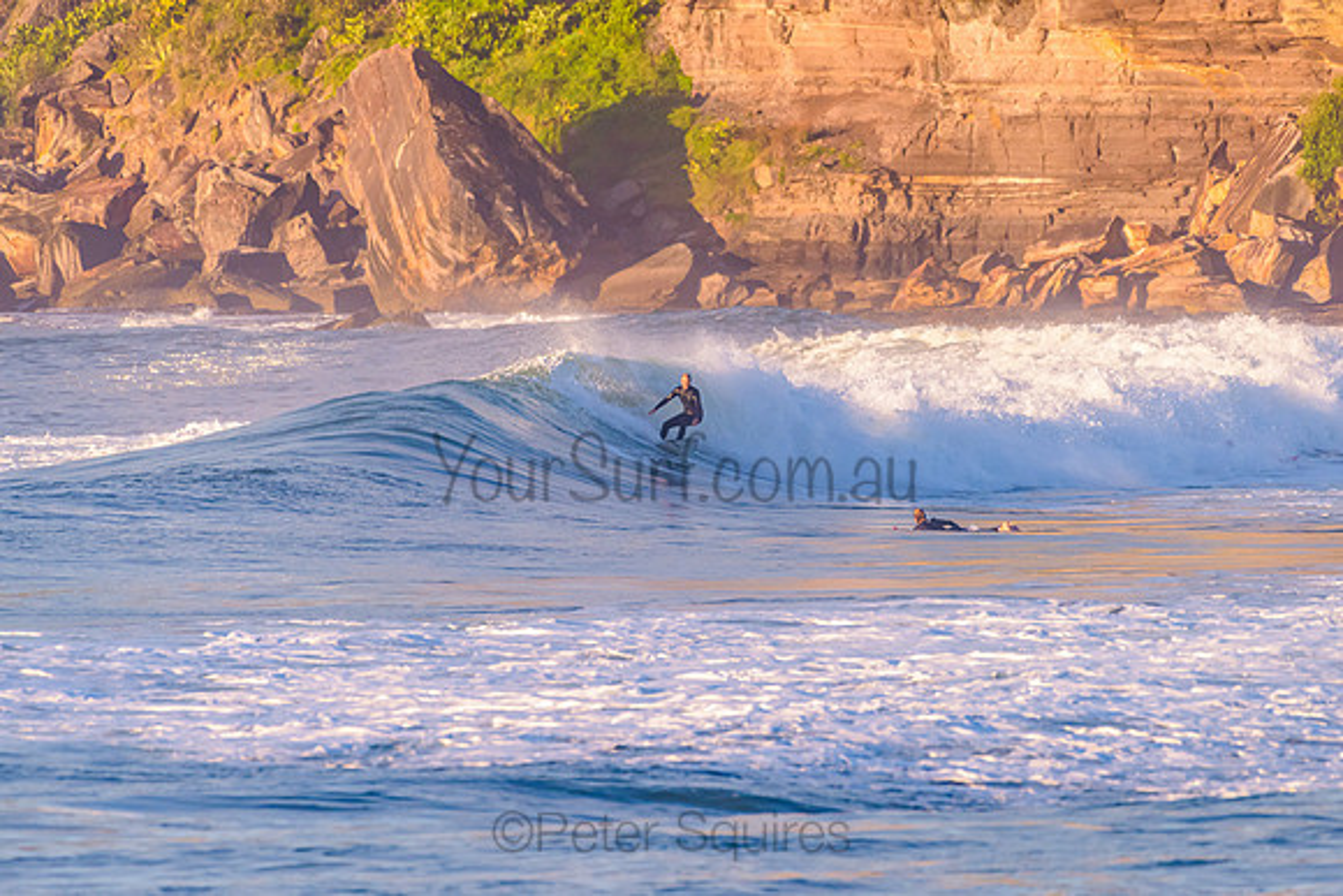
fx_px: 22696
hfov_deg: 3.4
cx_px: 710
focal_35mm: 608
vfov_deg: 2.3
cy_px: 410
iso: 500
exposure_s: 1/2000
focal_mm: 500
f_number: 5.6
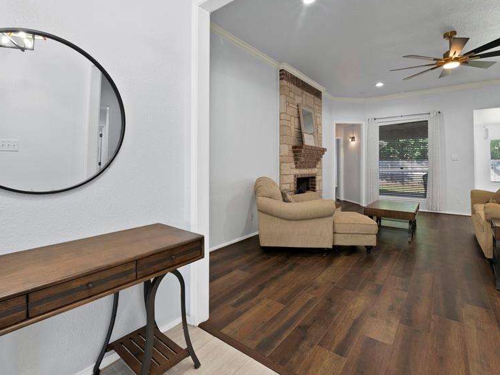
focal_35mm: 16
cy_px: 161
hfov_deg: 94.4
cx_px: 234
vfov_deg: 77.6
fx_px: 231
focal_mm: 12
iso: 640
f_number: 9
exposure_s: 1/5
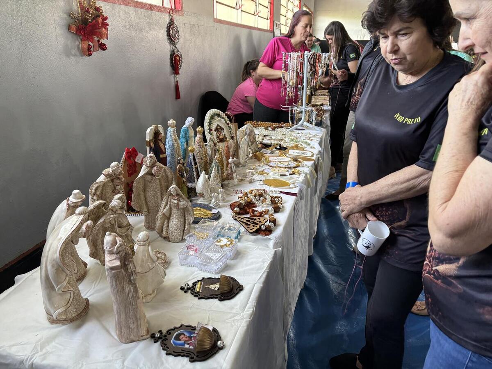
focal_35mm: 26
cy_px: 184
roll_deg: -0.9
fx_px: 370
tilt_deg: -19.9
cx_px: 246
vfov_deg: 53.1
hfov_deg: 67.3
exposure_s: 1/60
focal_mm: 5.96
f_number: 1.6
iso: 160
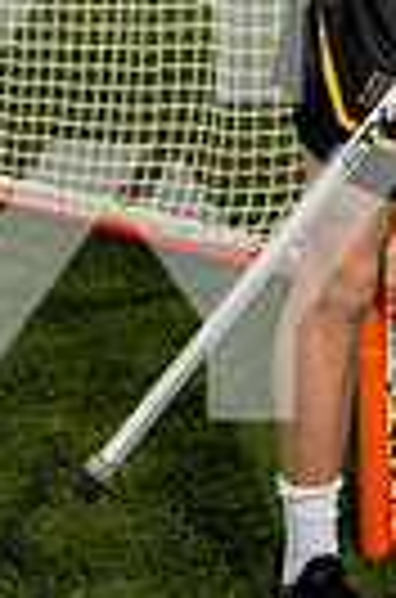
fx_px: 2305
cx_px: 369
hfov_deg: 9.8
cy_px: -31
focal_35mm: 139
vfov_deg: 14.5
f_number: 3.5
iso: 200
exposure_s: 1/250
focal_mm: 41
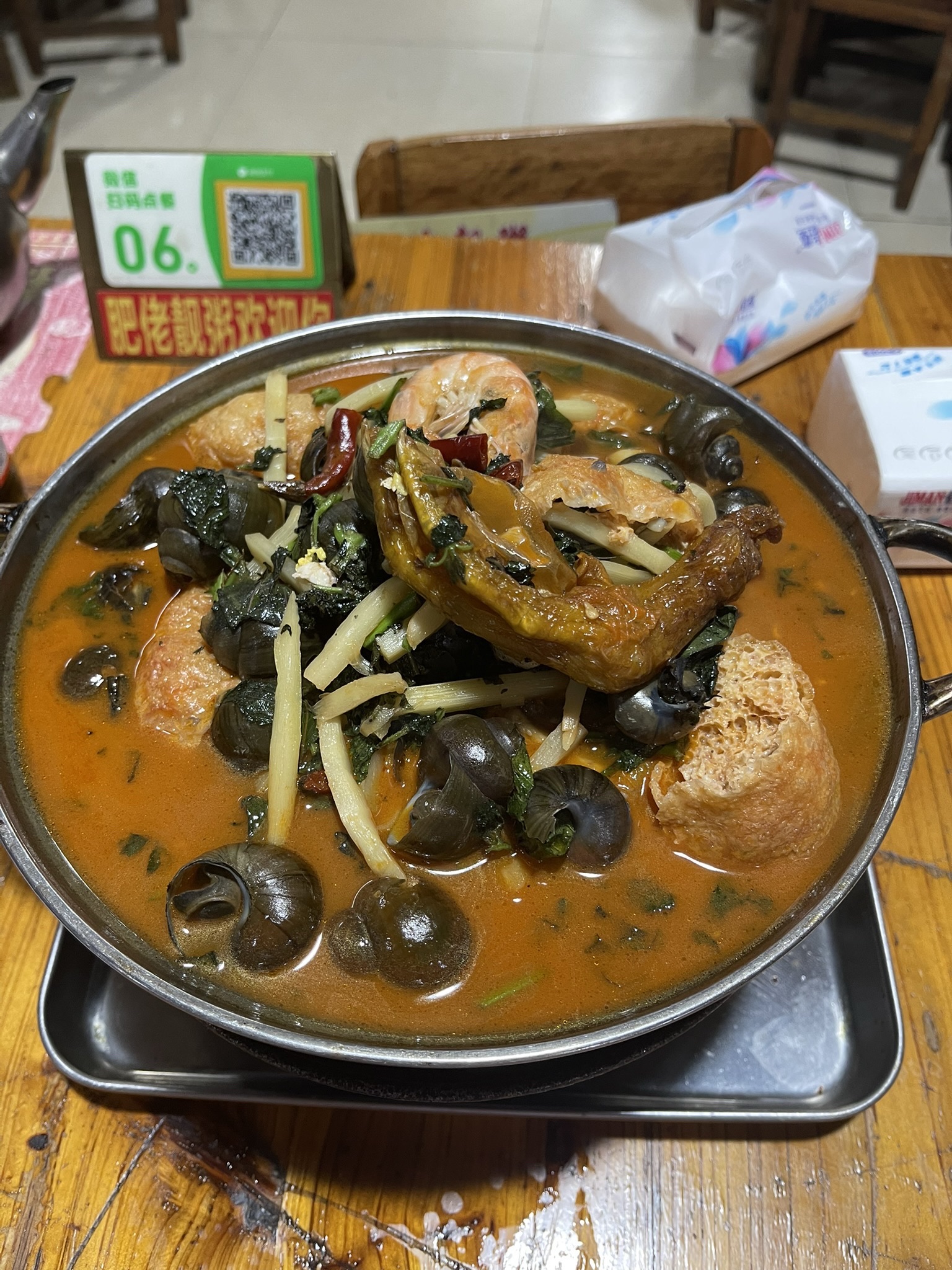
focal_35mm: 25
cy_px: 635
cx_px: 476
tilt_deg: -53.2
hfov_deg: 54.9
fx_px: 917
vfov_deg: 69.4
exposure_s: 1/50
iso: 160
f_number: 1.6
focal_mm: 5.1
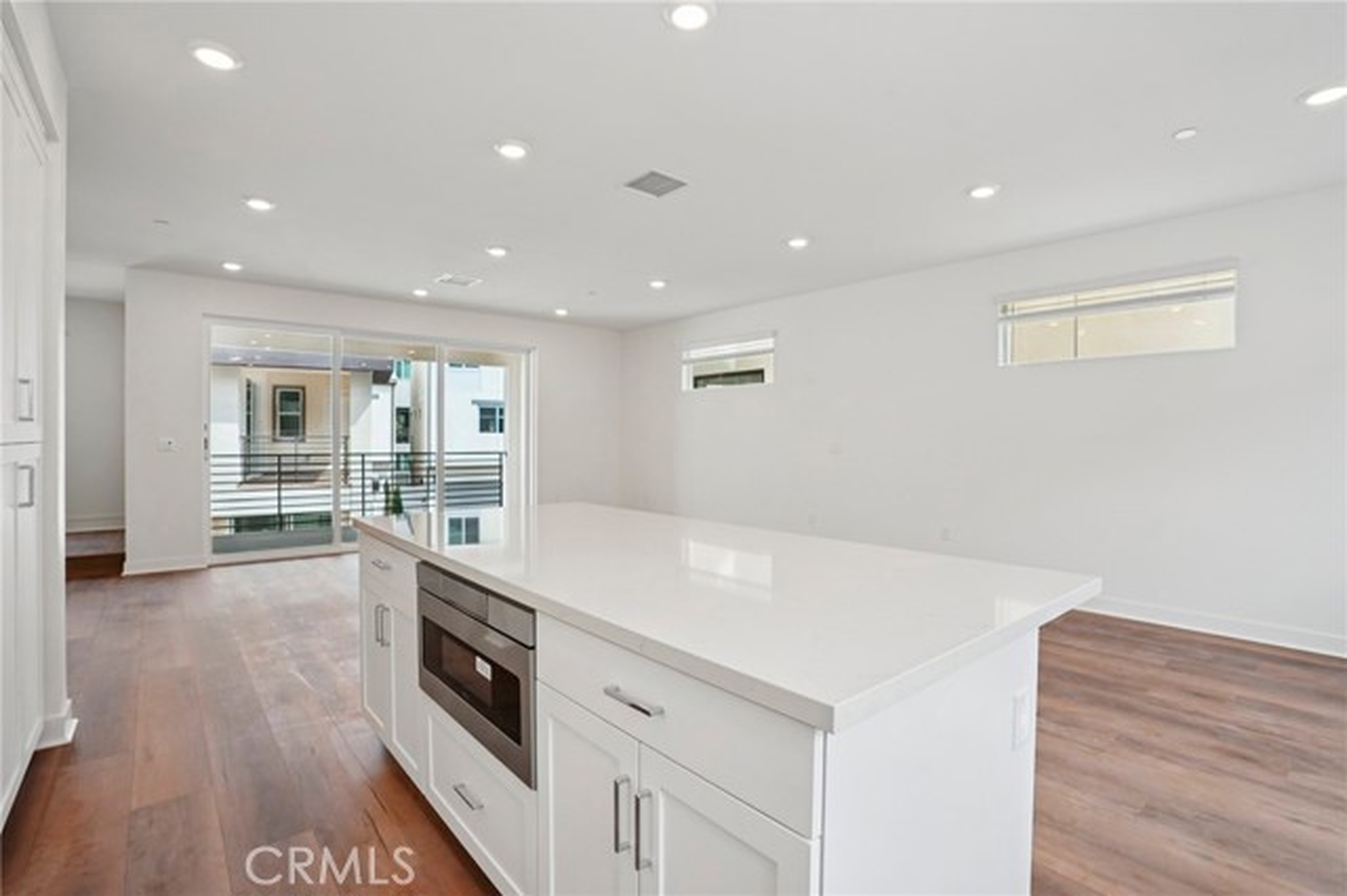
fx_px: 598
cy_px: 448
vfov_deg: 73.7
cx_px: 674
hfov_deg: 96.8
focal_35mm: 16
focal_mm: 16
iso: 400
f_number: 8
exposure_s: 1/80
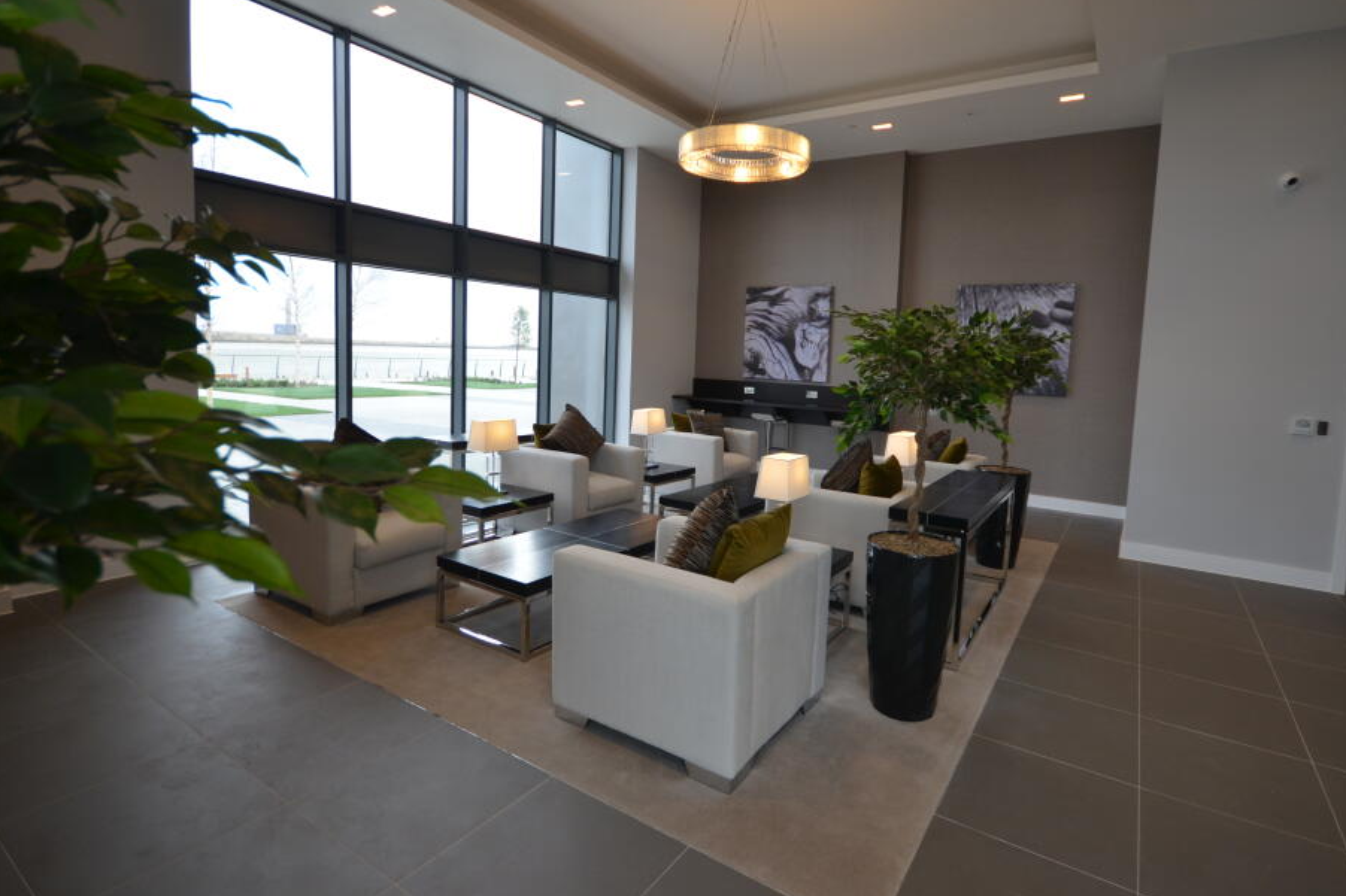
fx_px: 635
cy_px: 404
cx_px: 710
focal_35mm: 17
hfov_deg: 93.2
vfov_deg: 70.2
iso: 400
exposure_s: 1/100
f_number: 5
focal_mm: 10
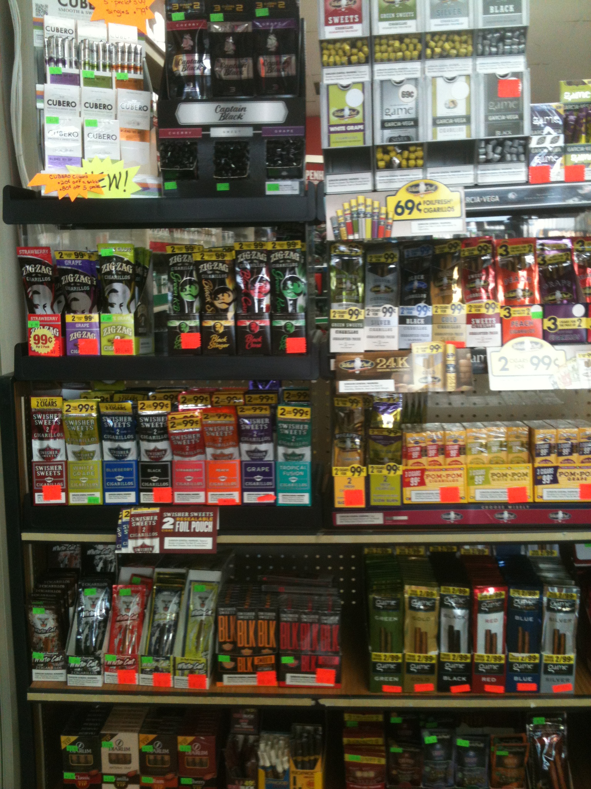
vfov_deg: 52.6
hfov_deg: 40.7
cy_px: 394
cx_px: 296
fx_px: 797
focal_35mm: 35
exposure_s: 1/20
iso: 64
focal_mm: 3.85
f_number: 2.8
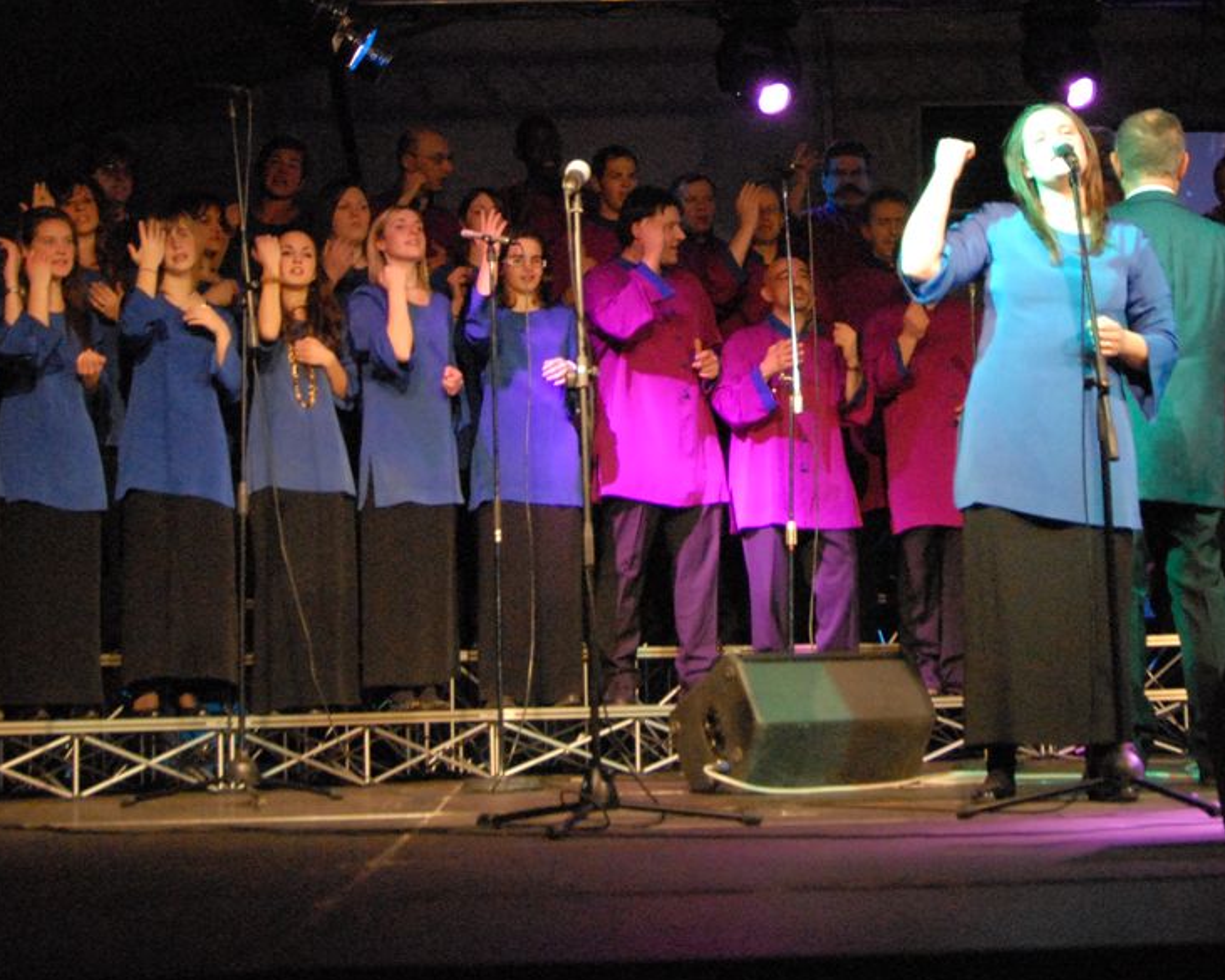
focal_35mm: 74
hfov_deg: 25.6
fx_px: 2683
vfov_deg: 20.4
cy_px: 172
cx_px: 796
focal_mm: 24
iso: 1600
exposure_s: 1/80
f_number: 5.6
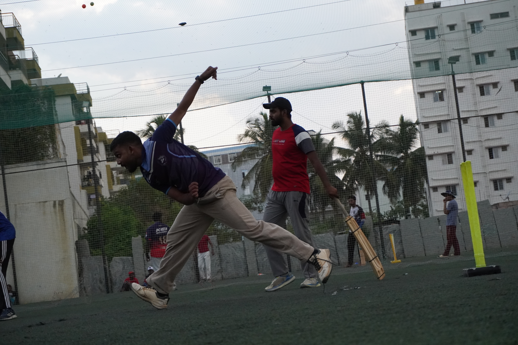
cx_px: 259
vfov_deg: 18.2
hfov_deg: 27.0
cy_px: 172
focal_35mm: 75
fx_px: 1079
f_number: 5.6
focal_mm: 50
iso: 2500
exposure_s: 1/1000
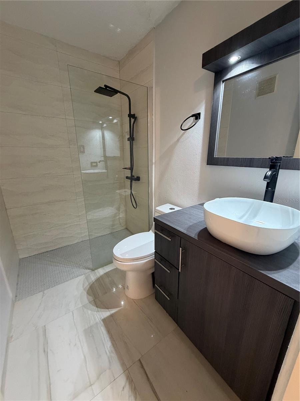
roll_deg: +0.1
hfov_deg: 85.7
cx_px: 150
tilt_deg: -15.3
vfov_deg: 102.1
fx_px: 162
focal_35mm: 14
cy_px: 200
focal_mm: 2.22
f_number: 2.2
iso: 400
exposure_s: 1/60
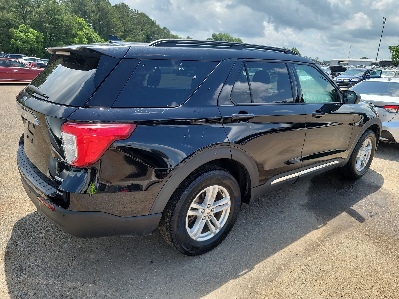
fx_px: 277
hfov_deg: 71.6
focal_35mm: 24
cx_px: 200
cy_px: 150
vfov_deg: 56.8
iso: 50
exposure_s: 1/448
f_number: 1.8
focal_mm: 6.7
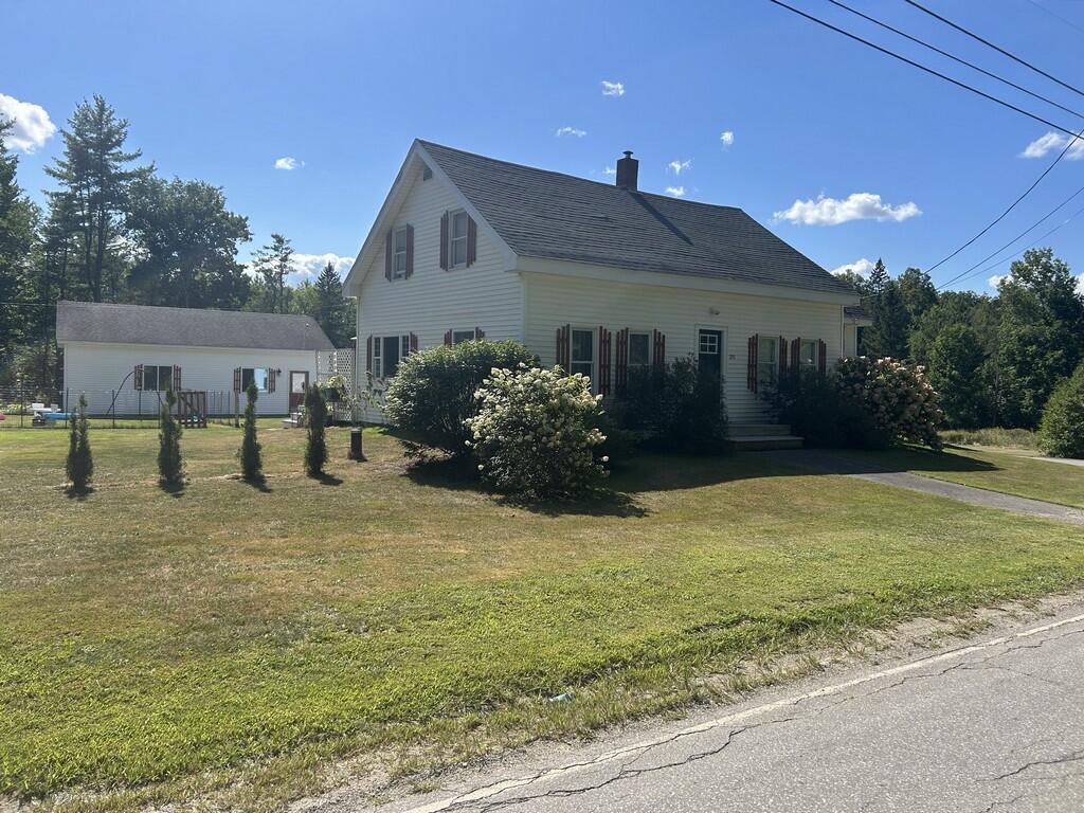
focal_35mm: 26
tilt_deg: -0.7
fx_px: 814
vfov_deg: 53.1
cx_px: 542
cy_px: 406
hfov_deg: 67.3
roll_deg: -1.8
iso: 50
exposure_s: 1/4274
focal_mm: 5.7
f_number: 1.5
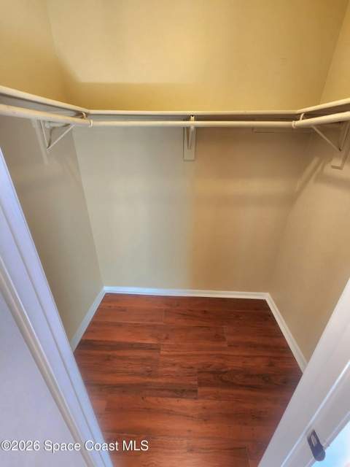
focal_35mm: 13
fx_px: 175
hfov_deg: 89.9
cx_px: 175
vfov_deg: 106.2
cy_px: 234
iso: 200
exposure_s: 1/60.2
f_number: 2.2
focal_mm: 2.2
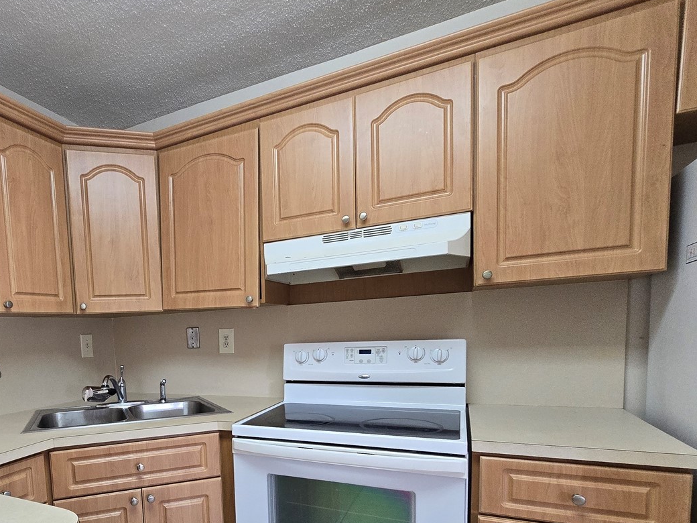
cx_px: 206
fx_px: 403
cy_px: 371
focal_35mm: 20
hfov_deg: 77.8
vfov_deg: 63.3
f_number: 2.2
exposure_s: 1/60
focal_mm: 2.2
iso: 400
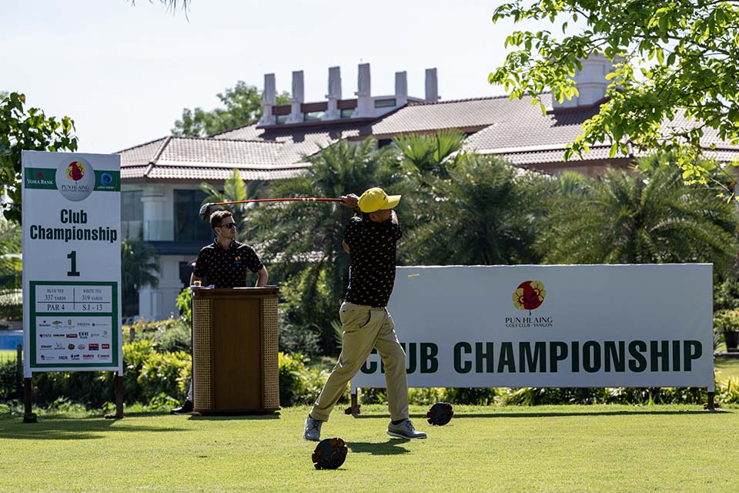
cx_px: 370
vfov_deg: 12.5
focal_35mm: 110
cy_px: 246
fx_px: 2258
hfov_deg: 18.6
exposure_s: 1/800
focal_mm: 110
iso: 280
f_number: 6.3
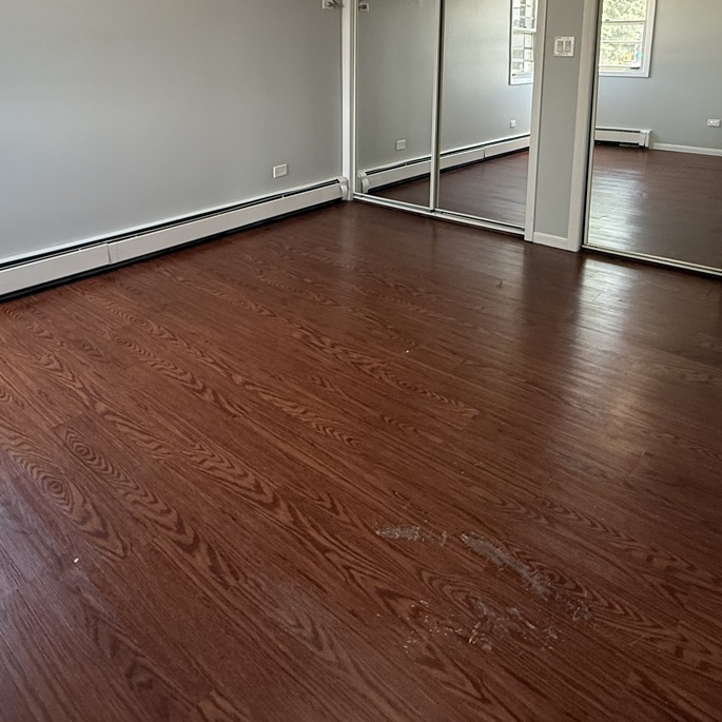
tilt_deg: -8.9
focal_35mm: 26
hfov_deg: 60.9
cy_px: 154
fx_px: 614
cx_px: 340
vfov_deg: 56.9
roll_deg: +0.3
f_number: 2.2
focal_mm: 2.22
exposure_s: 1/120
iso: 200
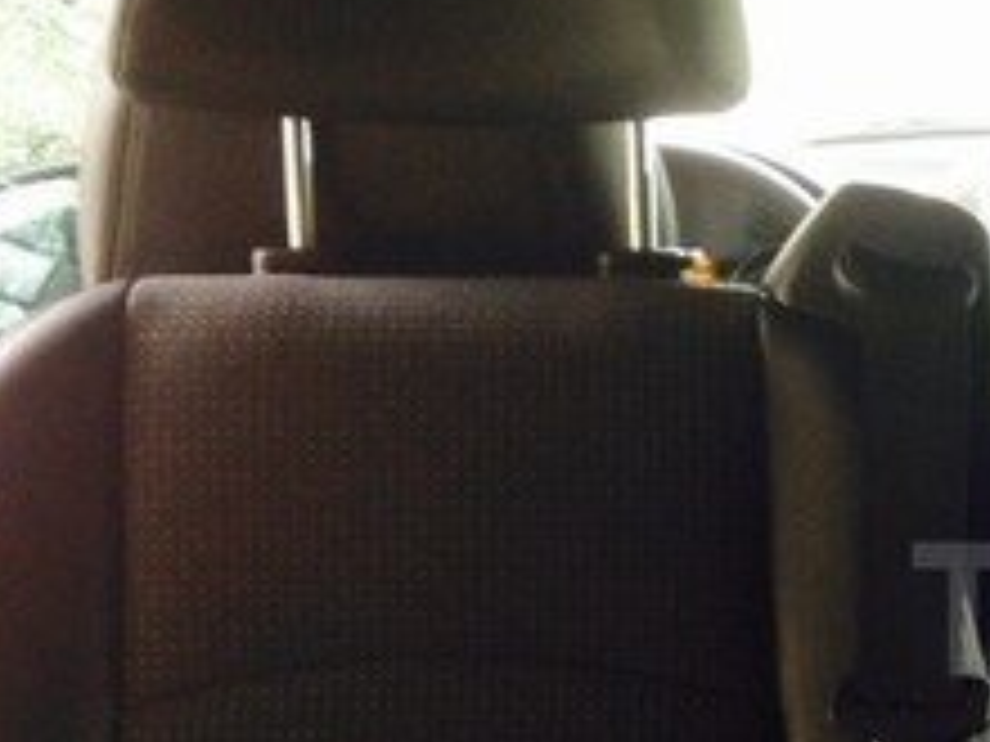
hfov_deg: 18.2
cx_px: 1372
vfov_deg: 14.8
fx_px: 2831
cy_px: 609
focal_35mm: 99
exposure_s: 1/20
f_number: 2.4
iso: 64
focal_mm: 4.12
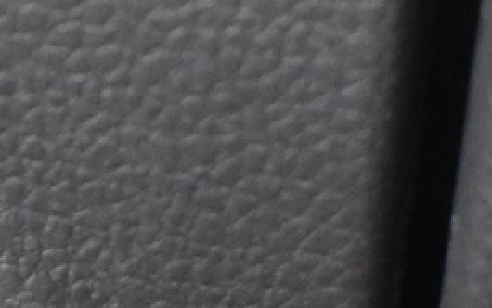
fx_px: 3638
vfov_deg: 4.8
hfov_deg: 7.5
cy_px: 221
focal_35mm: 271
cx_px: -427
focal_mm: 29
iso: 3200
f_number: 4.2
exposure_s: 1/15
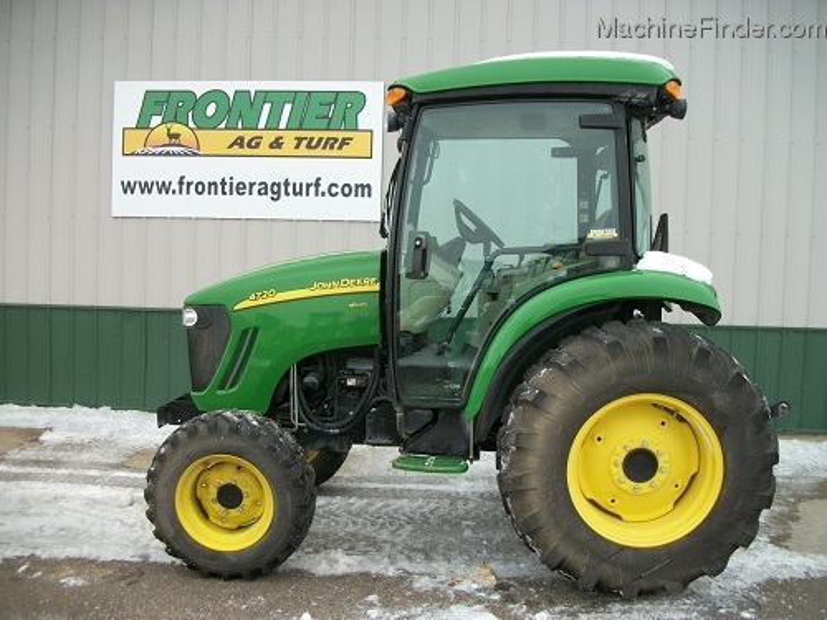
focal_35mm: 32
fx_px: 765
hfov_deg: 56.8
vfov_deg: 44.2
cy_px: 310
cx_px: 414
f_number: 2.9
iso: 80
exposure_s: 1/200
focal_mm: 5.7
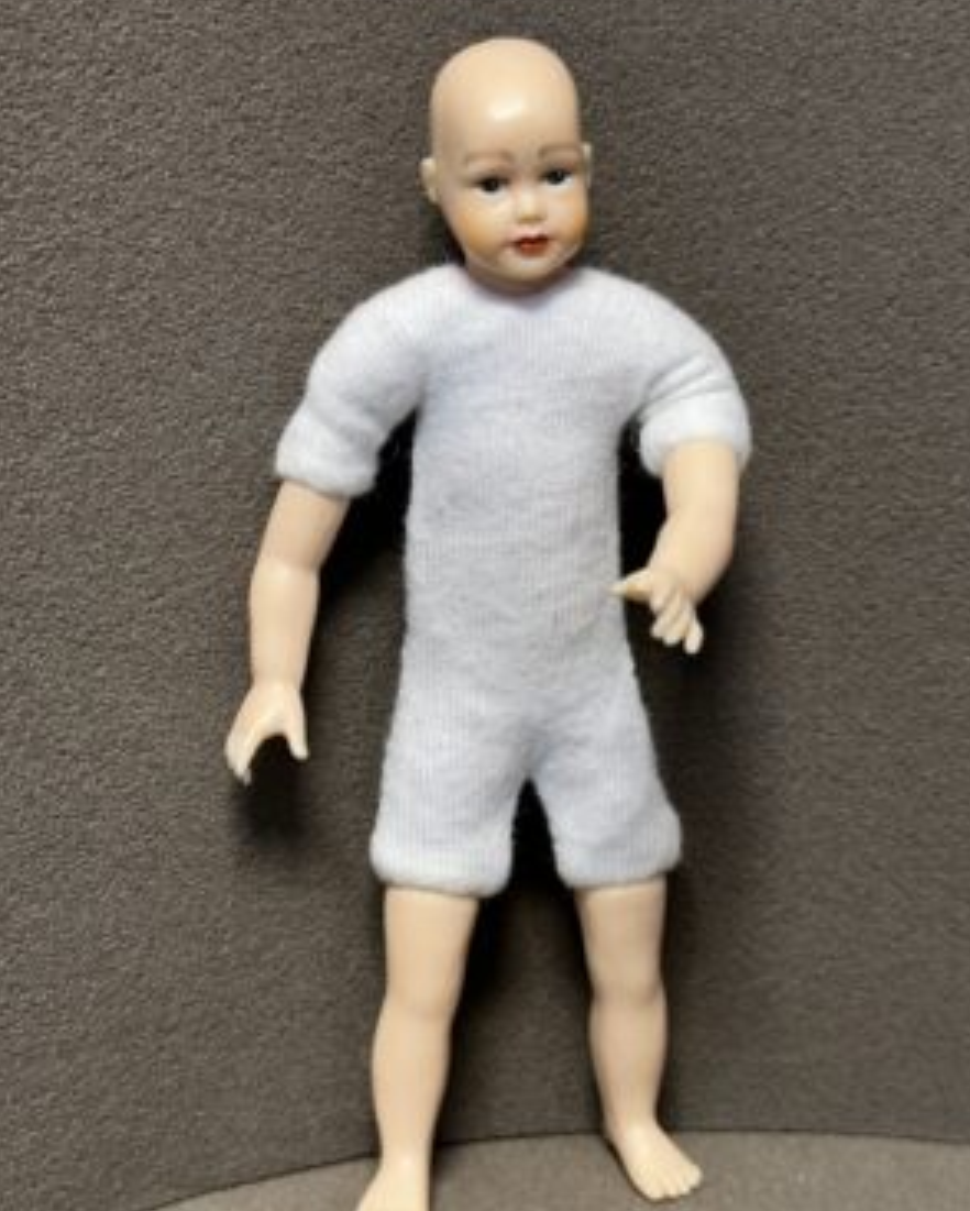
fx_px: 1829
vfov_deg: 36.6
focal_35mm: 51
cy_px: 610
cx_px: 488
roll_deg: -1.8
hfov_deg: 29.7
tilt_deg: -19.5
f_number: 1.78
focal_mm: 6.86
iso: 40
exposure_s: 1/124
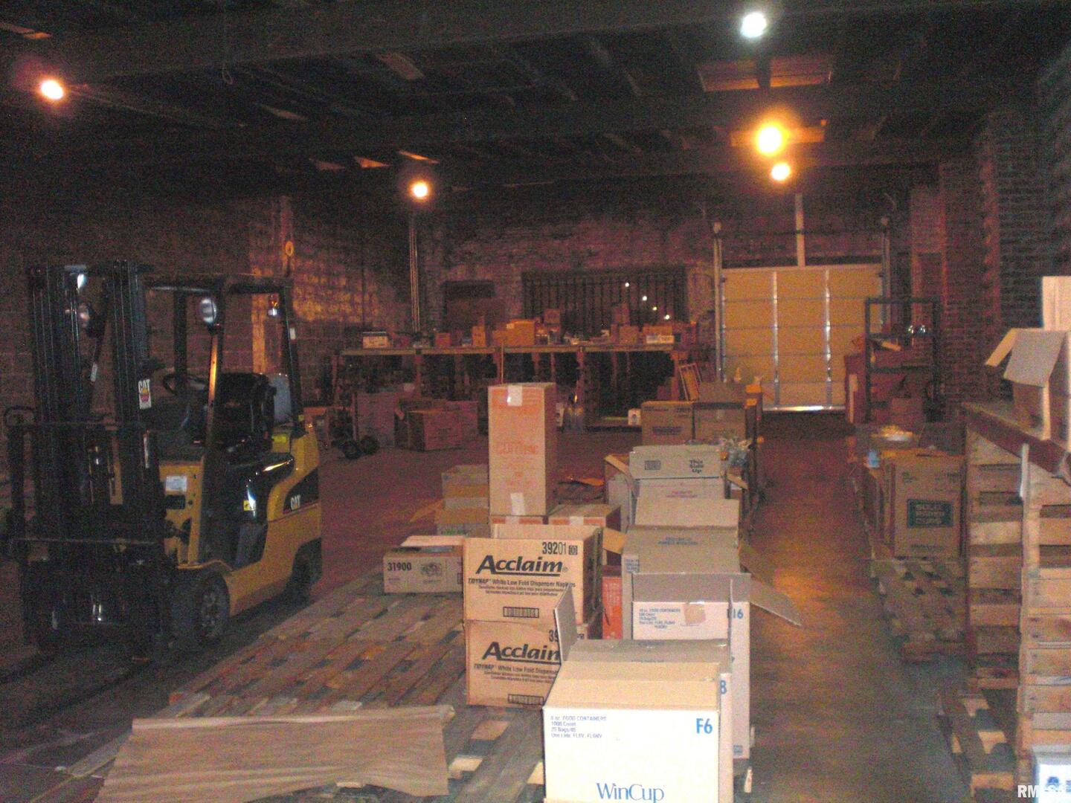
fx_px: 1176
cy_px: 402
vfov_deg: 37.7
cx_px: 536
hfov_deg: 49.0
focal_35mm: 38
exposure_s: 1/60
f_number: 3.1
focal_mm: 6.3
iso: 200
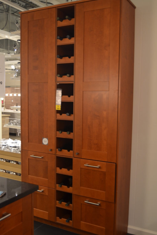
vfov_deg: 48.4
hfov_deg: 33.4
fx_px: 261
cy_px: 117
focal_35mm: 40
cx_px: 79
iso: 500
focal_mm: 26
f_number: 4
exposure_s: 1/15
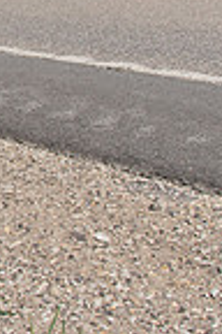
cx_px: -250
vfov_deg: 20.4
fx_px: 897
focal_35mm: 97
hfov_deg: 12.2
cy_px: 6
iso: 200
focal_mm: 24
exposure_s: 1/2000
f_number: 7.1
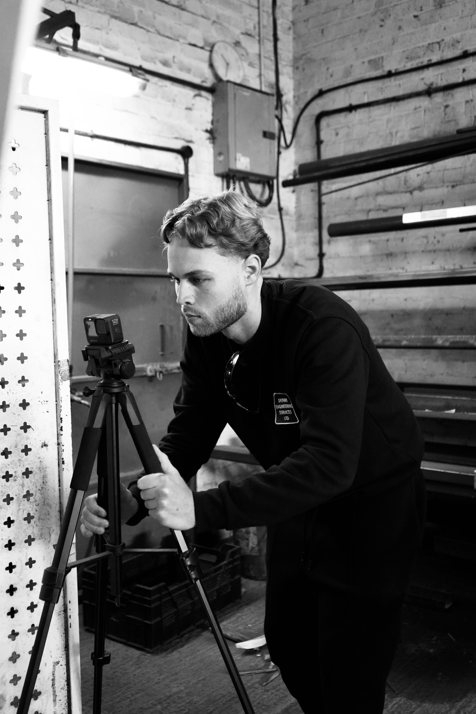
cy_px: 357
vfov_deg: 54.4
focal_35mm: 35
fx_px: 694
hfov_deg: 37.9
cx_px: 238
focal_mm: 35
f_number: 4
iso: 8000
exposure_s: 1/160
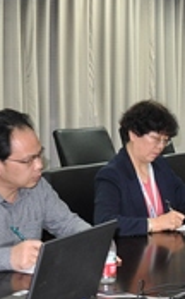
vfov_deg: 21.9
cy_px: 144
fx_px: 770
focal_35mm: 95
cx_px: 411
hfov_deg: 11.7
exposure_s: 1/60
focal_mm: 18
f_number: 3.5
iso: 800
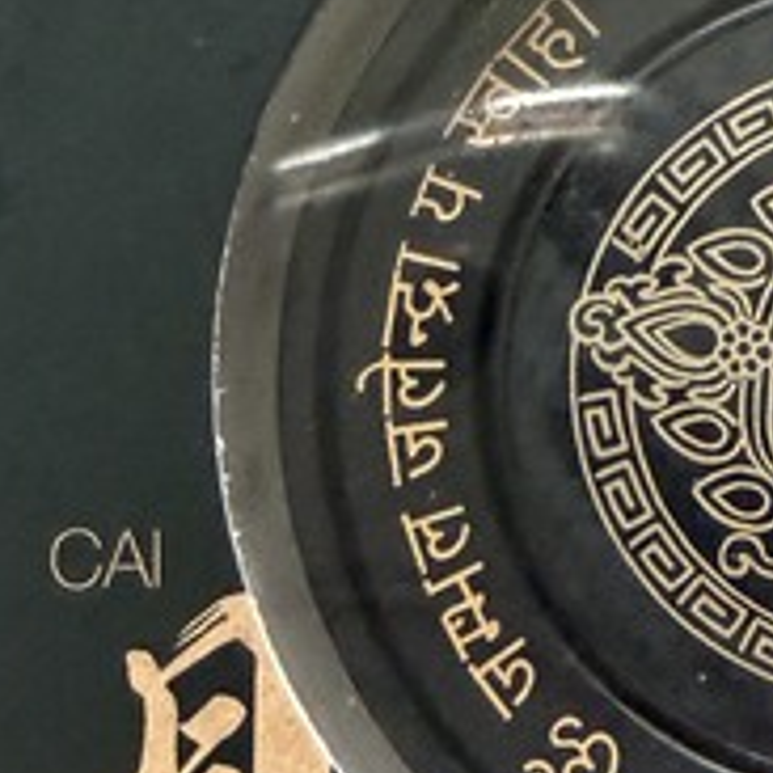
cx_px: 870
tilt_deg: -87.2
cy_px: 431
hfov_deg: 15.3
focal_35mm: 111
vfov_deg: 15.7
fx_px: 2804
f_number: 2.2
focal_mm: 2.22
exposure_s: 1/60
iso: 640
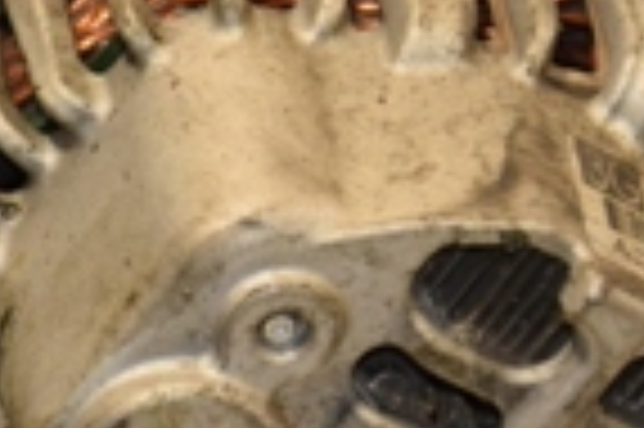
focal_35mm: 569
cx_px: 194
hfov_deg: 3.6
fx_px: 10171
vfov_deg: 2.4
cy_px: 369
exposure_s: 1/160
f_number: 5.6
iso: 800
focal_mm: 85
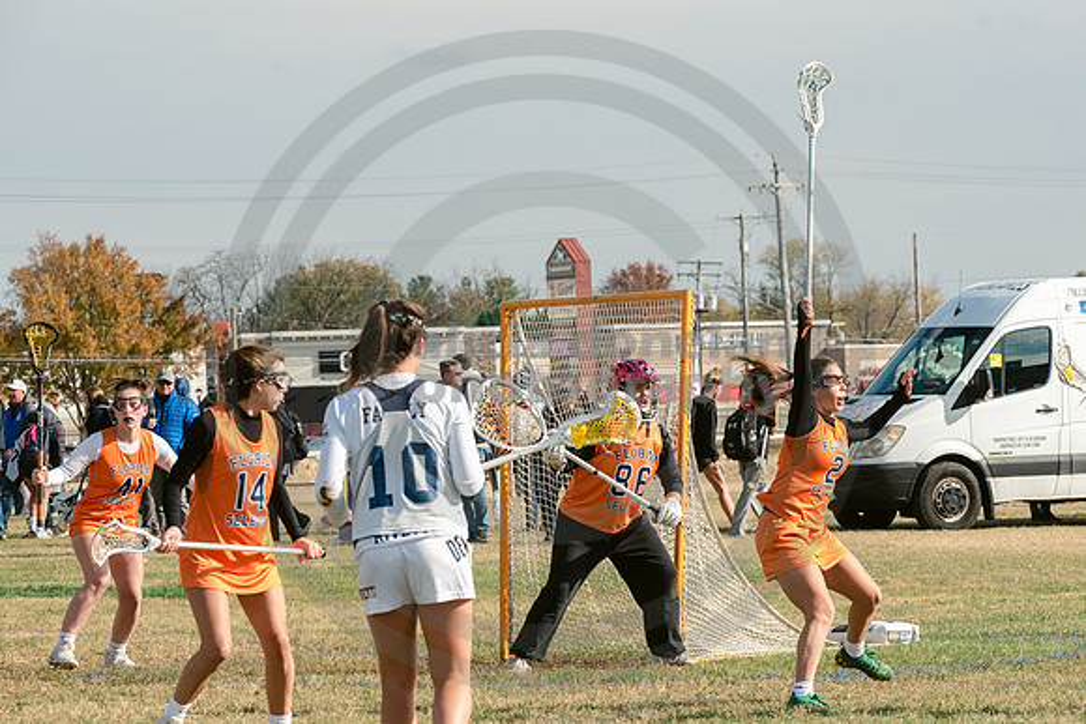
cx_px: 806
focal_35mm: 210
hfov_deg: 9.8
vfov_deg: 6.6
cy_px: 503
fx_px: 6321
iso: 250
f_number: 8
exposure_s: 1/1000
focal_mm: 130
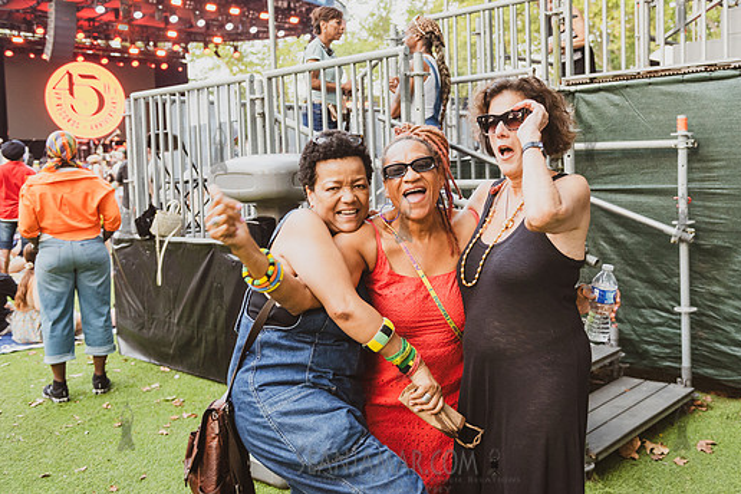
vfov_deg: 36.8
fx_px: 741
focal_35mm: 36
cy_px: 218
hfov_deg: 53.1
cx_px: 404
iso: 2000
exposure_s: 1/160
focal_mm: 32
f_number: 3.2
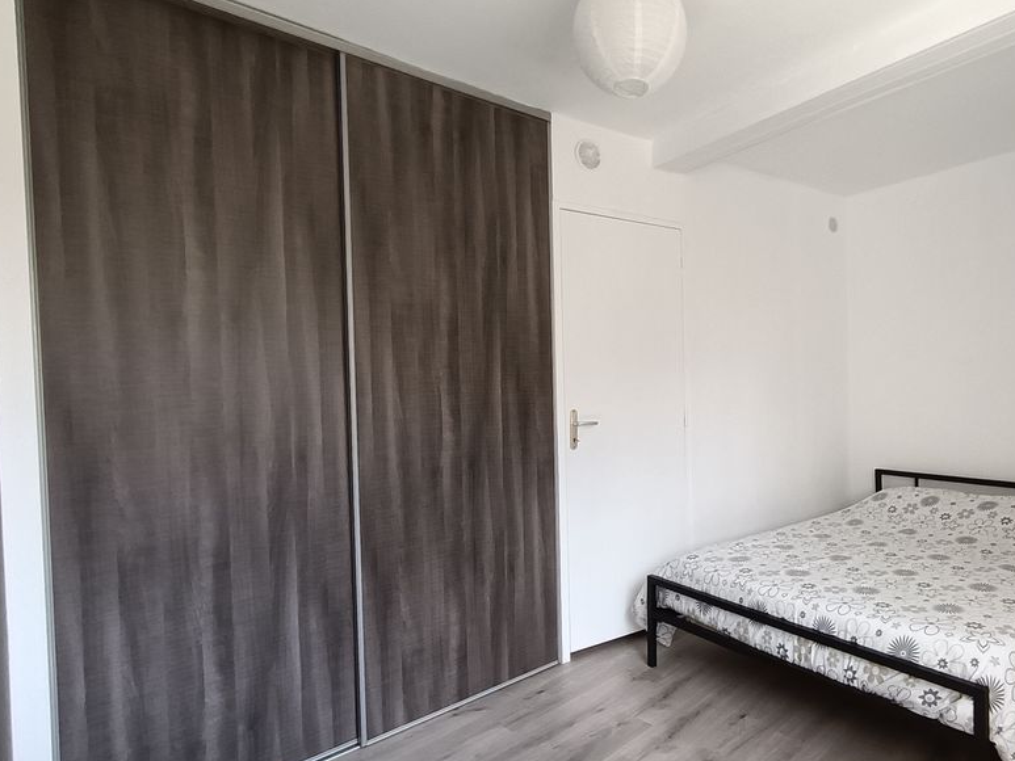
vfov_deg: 61.1
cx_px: 638
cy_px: 403
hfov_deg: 75.0
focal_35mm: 22
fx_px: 645
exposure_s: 1/100
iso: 398
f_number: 2.2
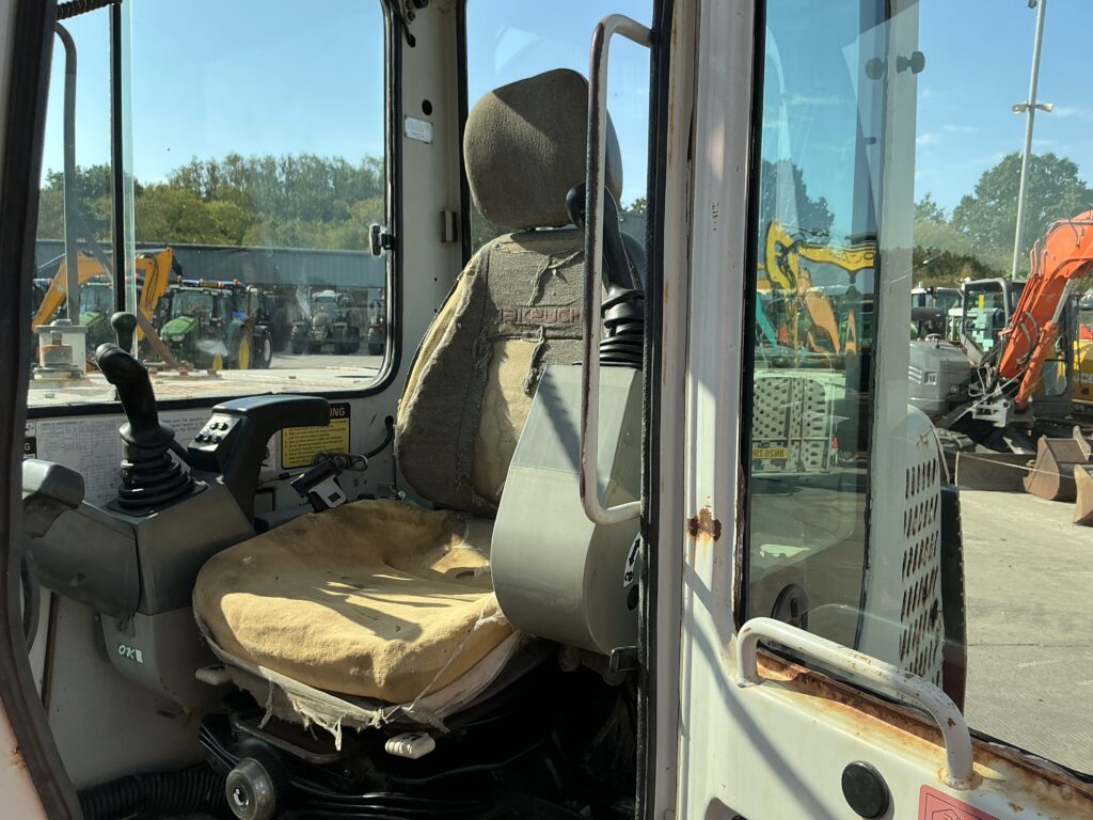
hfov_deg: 63.4
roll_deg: -2.1
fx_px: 884
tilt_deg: -3.4
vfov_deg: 49.7
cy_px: 410
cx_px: 546
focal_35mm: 28
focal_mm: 3
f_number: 1.8
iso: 25
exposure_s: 1/869
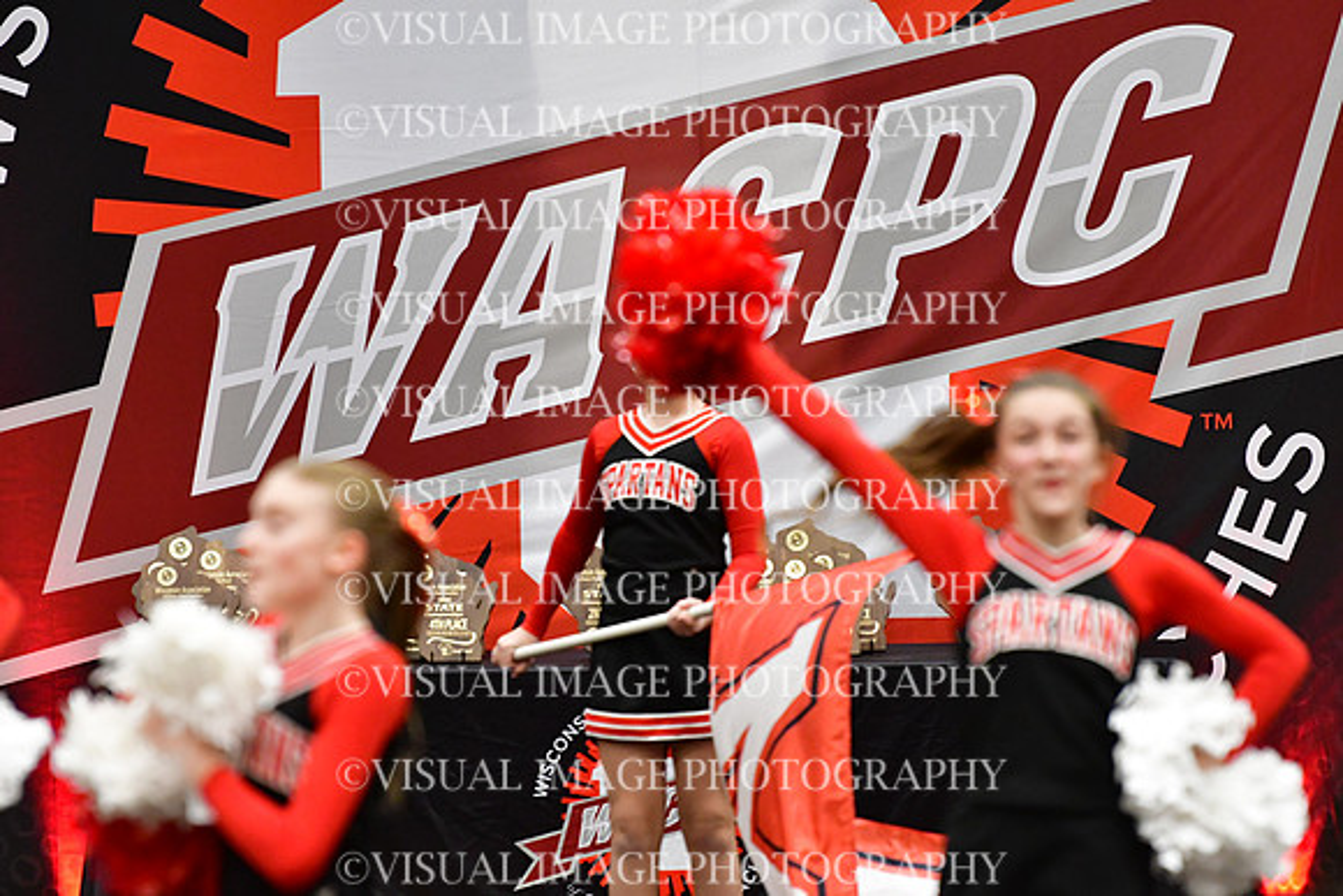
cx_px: 672
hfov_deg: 6.9
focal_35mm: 300
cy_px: 448
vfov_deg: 4.6
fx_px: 11194
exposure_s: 1/500
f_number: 3.5
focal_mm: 200
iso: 5000
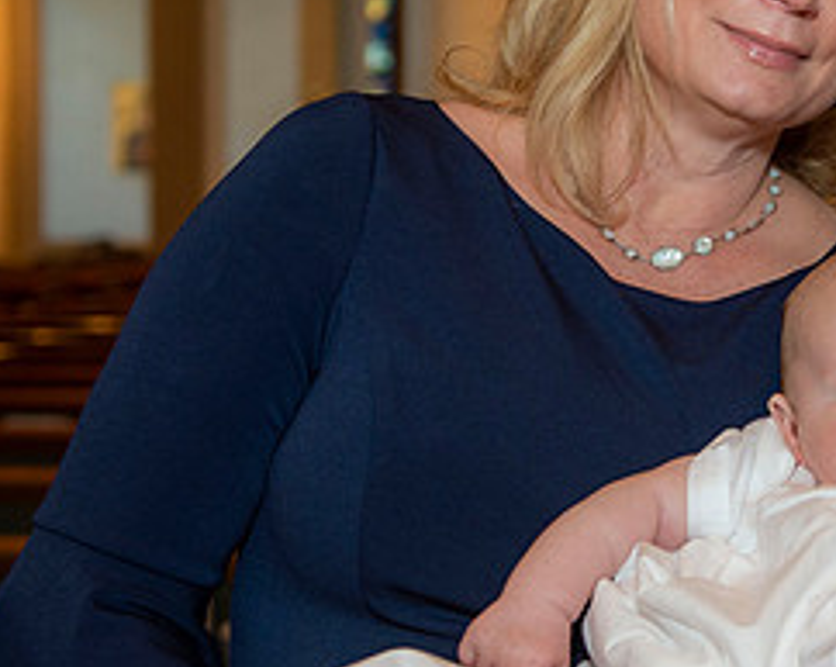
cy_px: 235
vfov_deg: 15.5
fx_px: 2447
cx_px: 763
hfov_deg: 19.0
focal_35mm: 99
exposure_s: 1/100
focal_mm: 44
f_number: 3.5
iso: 1000
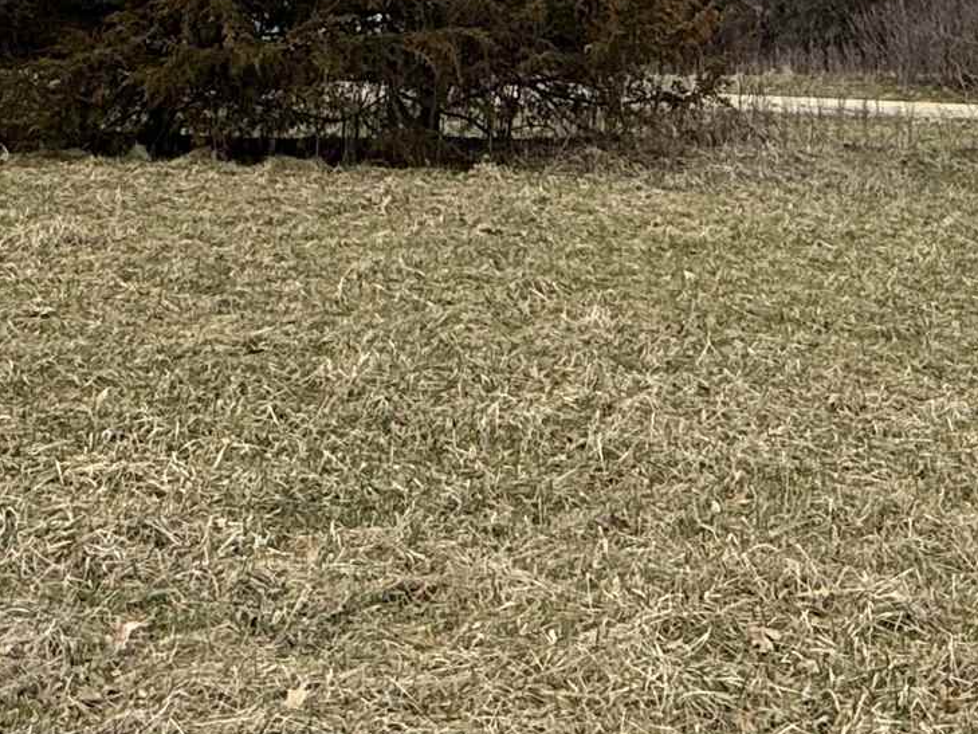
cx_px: 769
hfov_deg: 31.9
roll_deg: +0.1
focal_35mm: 59
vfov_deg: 21.6
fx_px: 1667
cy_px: -301
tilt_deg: +9.2
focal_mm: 2.22
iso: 50
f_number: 2.2
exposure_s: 1/2841
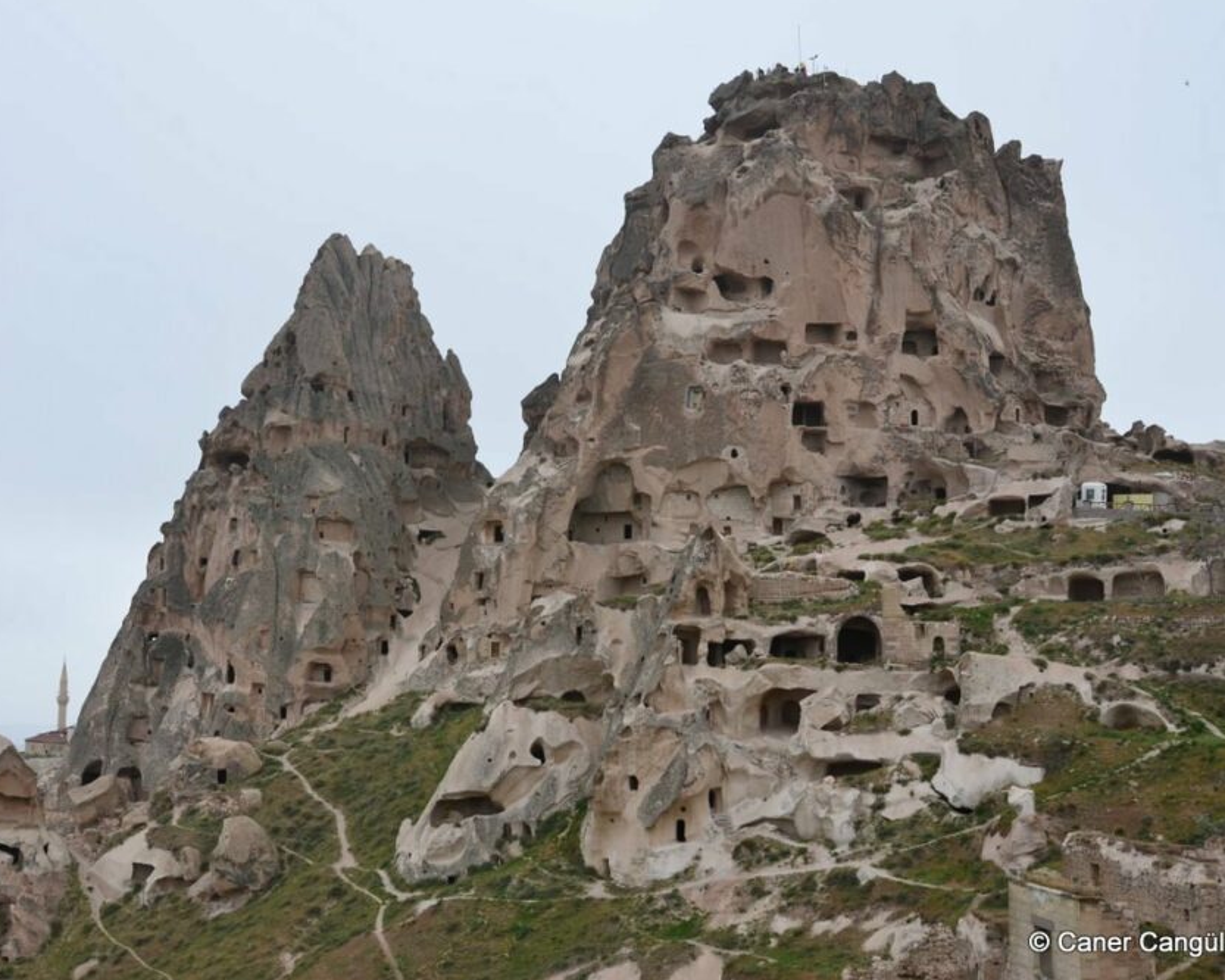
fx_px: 1377
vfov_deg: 39.1
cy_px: 490
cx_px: 507
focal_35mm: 38
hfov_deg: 47.7
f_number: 9
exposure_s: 1/125
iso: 200
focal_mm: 22
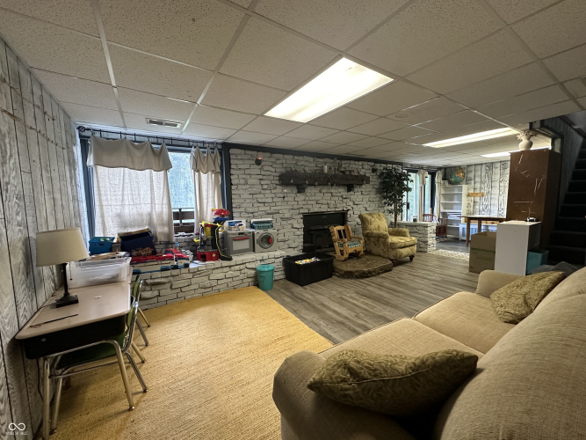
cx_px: 293
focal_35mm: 14
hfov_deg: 102.1
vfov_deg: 85.7
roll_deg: +1.0
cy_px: 220
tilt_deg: -5.4
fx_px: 237
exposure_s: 1/60
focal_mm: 2.22
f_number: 2.2
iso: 320
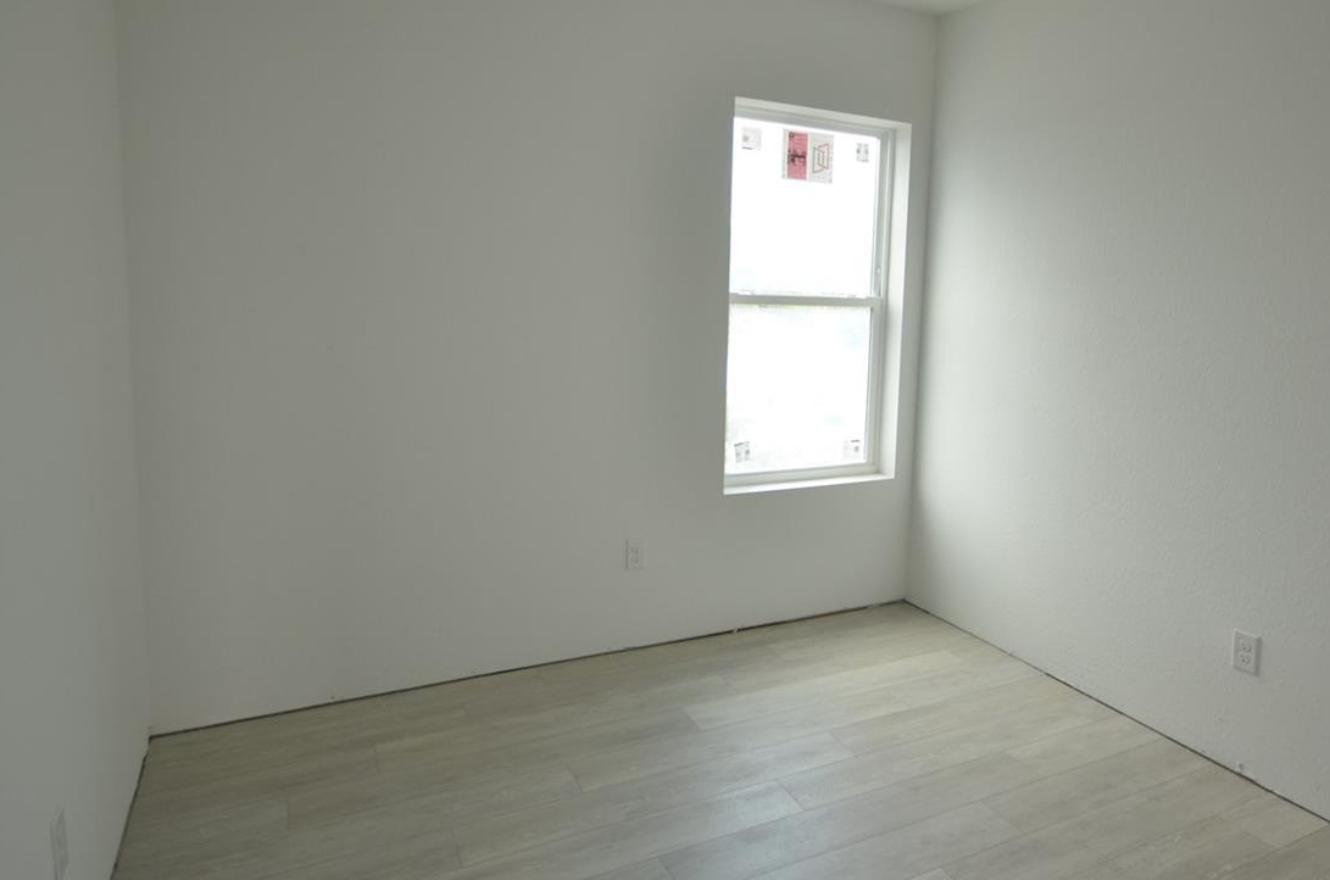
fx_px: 811
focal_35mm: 22
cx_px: 775
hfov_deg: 78.1
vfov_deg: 56.7
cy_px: 375
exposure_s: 1/60
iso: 200
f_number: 4
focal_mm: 10
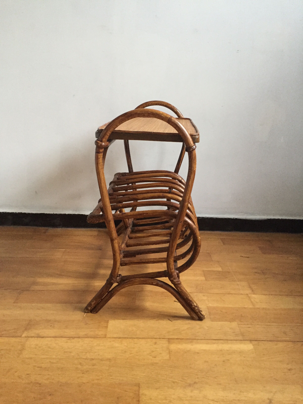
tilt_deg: -19.7
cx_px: 152
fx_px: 338
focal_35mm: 29
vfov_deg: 61.7
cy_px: 202
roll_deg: -2.1
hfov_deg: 48.2
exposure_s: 1/17
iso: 320
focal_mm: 4.15
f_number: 2.2
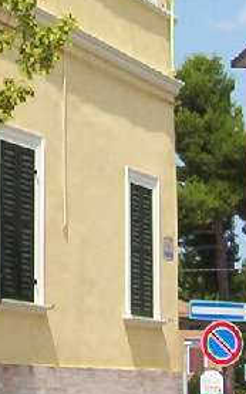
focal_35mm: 163
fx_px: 1749
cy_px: -53
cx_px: 21
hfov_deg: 8.0
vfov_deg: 12.6
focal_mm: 5.54
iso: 100
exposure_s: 1/827
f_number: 5.24
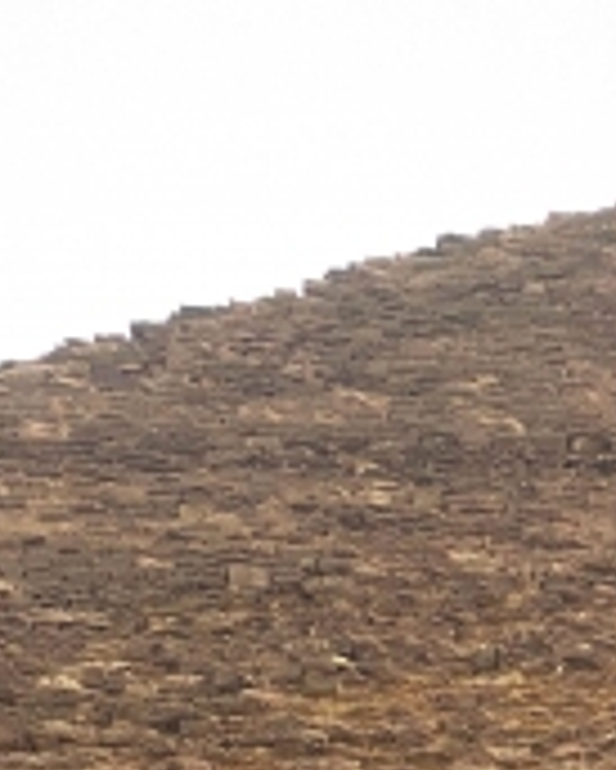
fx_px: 4053
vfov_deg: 10.5
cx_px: 787
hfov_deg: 8.6
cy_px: 1063
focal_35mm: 178
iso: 20
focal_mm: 6
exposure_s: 1/1065
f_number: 2
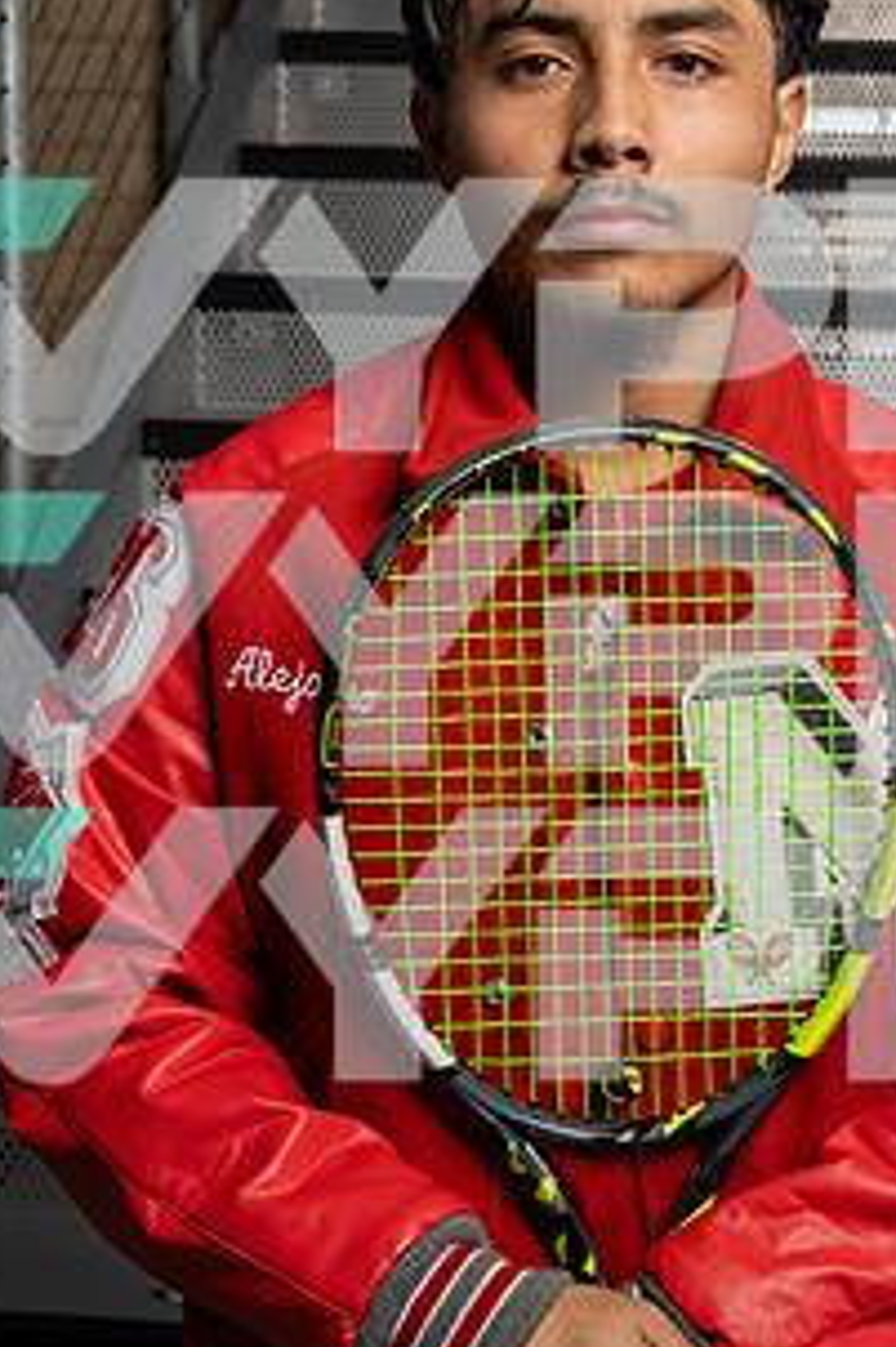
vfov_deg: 27.7
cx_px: 495
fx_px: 2728
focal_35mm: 73
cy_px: 633
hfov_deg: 18.6
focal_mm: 49
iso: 250
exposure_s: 1/250
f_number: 8
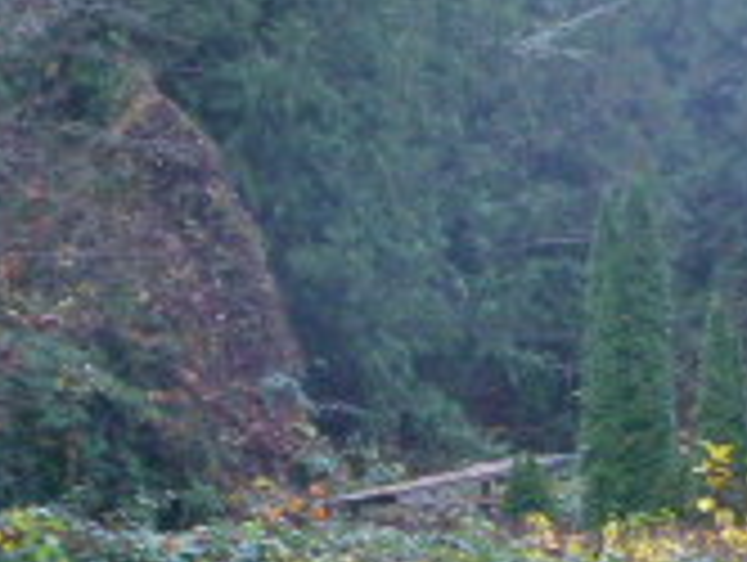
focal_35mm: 223
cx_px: 778
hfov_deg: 8.8
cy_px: 782
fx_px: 4819
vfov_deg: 6.6
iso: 400
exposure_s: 1/30
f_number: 4.7
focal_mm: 10.3
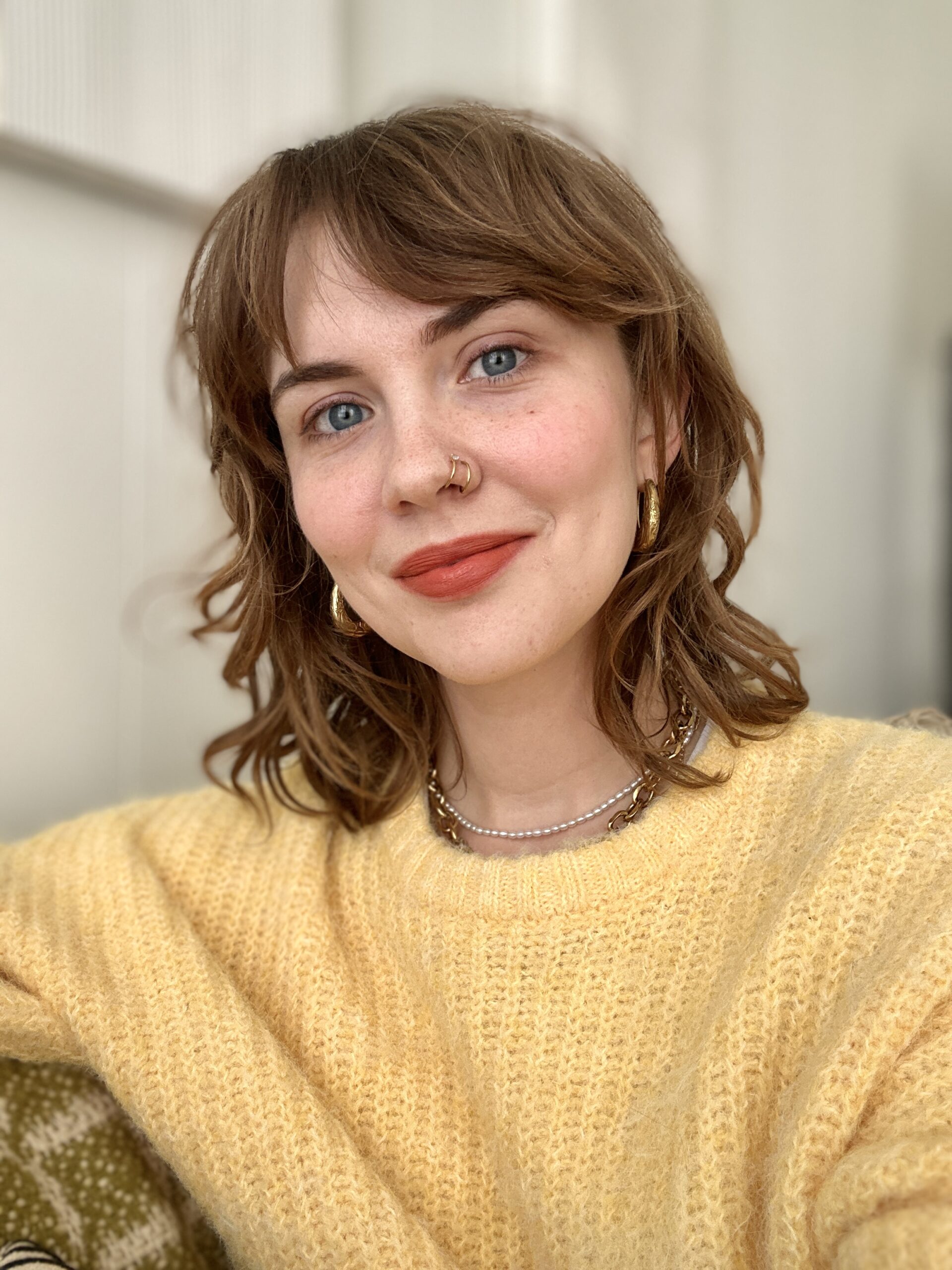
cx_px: 476
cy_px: 635
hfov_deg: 46.8
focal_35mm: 30
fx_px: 1100
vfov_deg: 60.0
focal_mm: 2.69
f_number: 1.9
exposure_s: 1/121
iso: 32
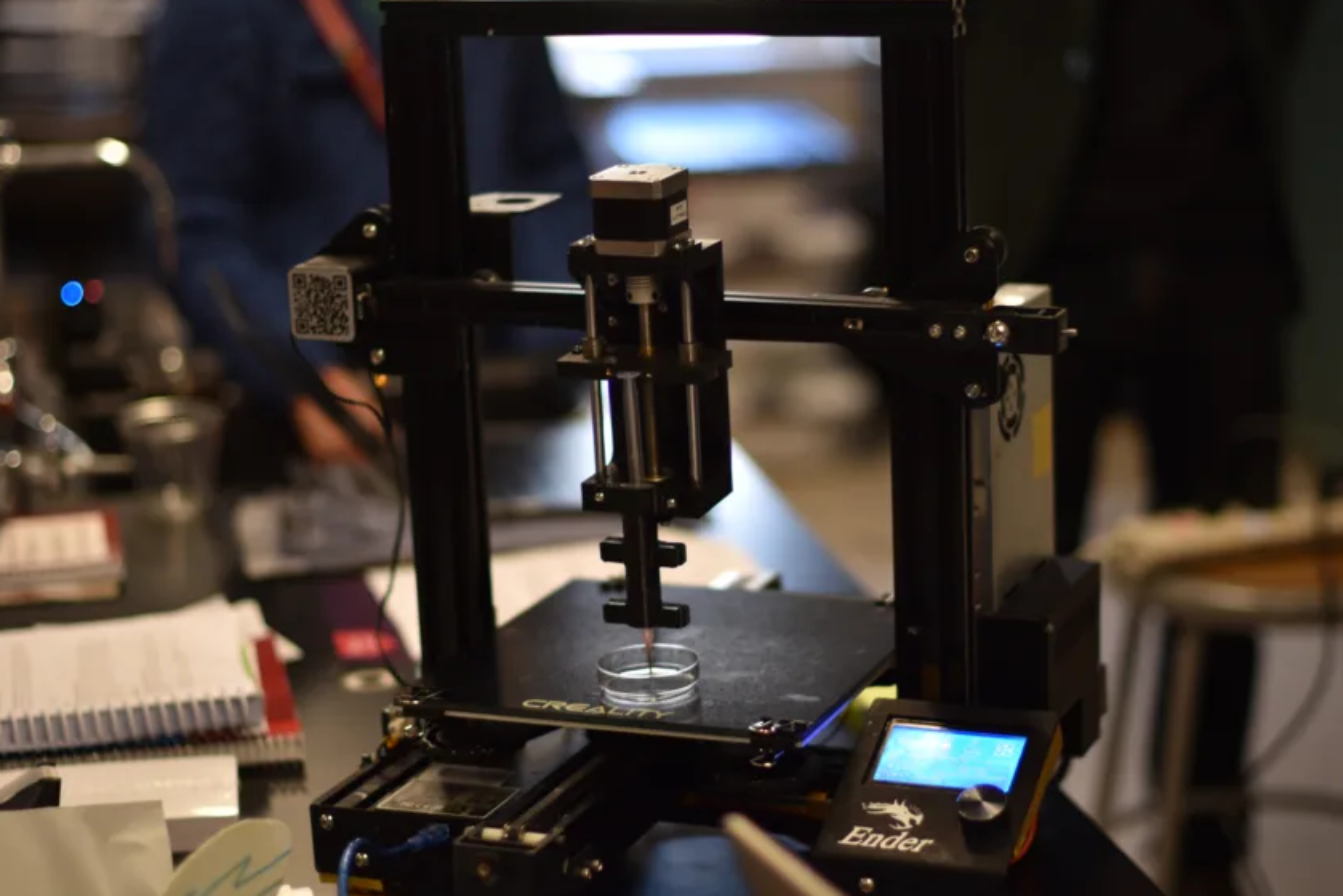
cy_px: 449
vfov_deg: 18.0
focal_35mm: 76
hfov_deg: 26.6
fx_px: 2836
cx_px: 664
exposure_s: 1/80
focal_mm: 50
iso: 160
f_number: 1.4
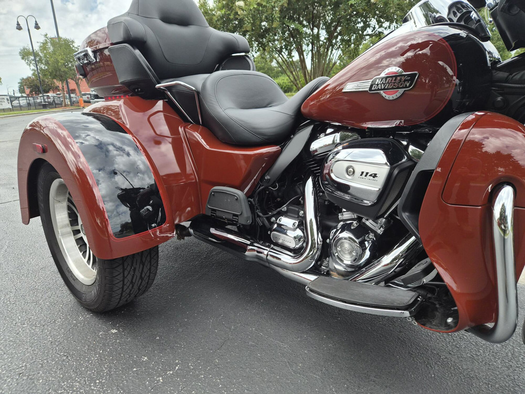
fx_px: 349
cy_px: 197
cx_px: 262
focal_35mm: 23
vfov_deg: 58.9
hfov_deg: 73.9
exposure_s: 1/2288
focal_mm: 5.4
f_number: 1.8
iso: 80
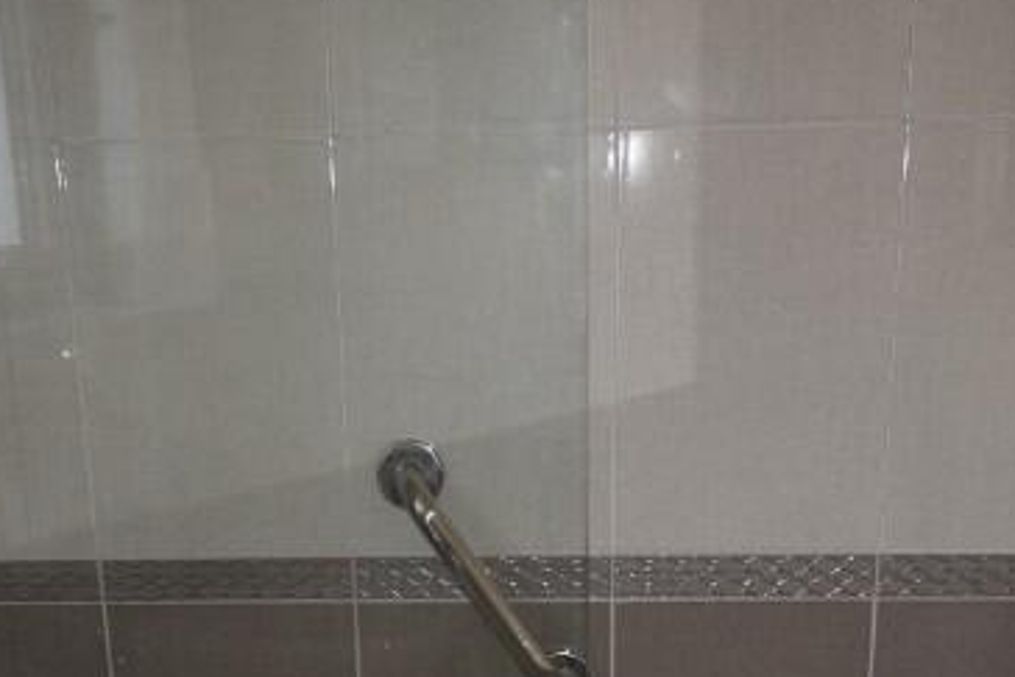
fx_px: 1664
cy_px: 910
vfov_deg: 20.7
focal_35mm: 59
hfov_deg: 33.9
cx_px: 496
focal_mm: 14
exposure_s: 1/60
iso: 800
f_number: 4
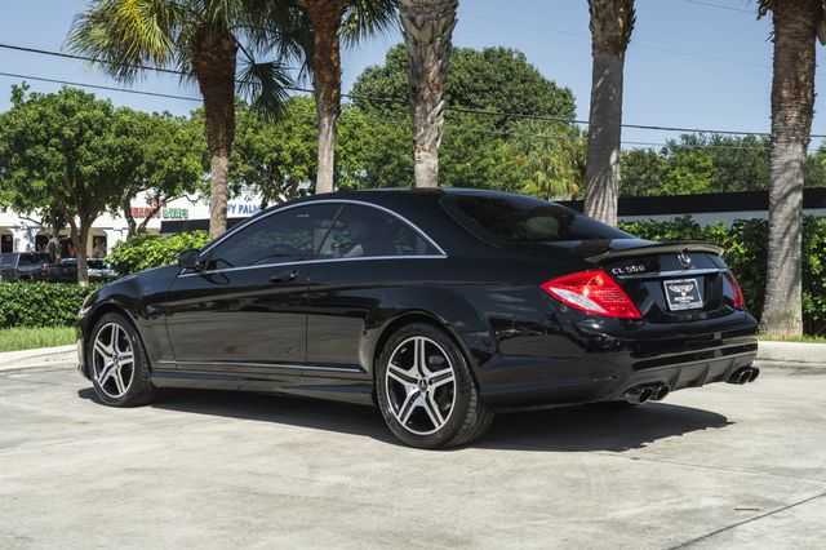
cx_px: 409
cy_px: 244
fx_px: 1198
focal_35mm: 52
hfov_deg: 38.0
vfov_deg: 25.8
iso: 200
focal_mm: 43
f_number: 7.1
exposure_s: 1/125
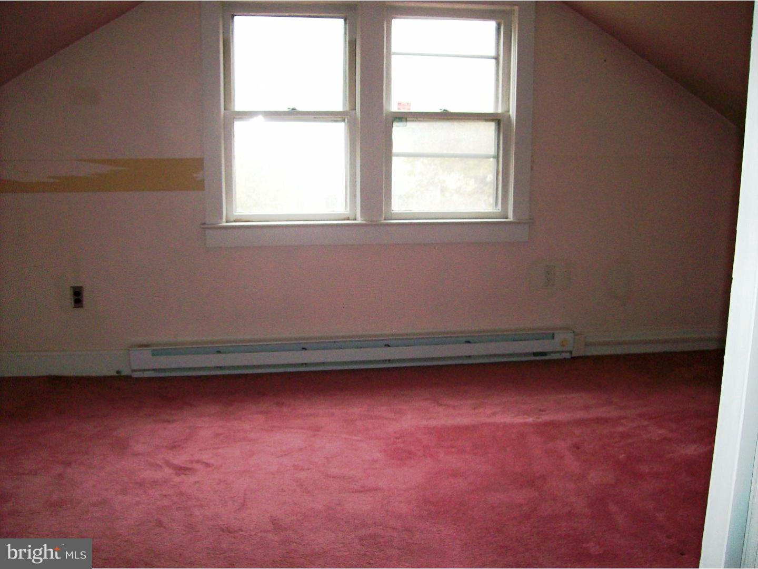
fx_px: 788
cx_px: 379
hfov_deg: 51.4
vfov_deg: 39.7
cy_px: 284
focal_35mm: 36
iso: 140
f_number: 2.7
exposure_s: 1/64
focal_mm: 6
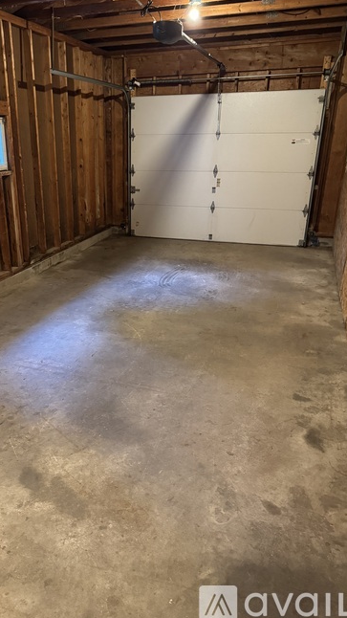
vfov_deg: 69.9
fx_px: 442
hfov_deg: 42.3
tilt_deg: -20.4
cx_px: 115
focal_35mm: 27
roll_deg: +1.2
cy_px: 305
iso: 1000
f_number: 1.78
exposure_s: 1/40
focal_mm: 6.76
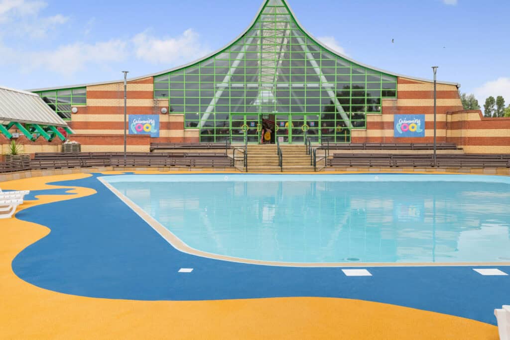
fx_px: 496
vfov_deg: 37.9
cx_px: 255
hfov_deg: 54.4
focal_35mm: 35
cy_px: 170
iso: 100
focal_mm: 35
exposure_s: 1/320
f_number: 11
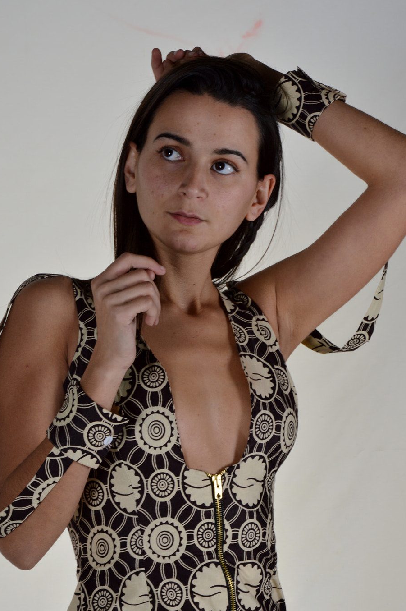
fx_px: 2552
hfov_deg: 9.1
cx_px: 213
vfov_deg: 13.6
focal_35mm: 151
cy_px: 329
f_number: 16
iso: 100
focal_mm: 85
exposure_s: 1/125
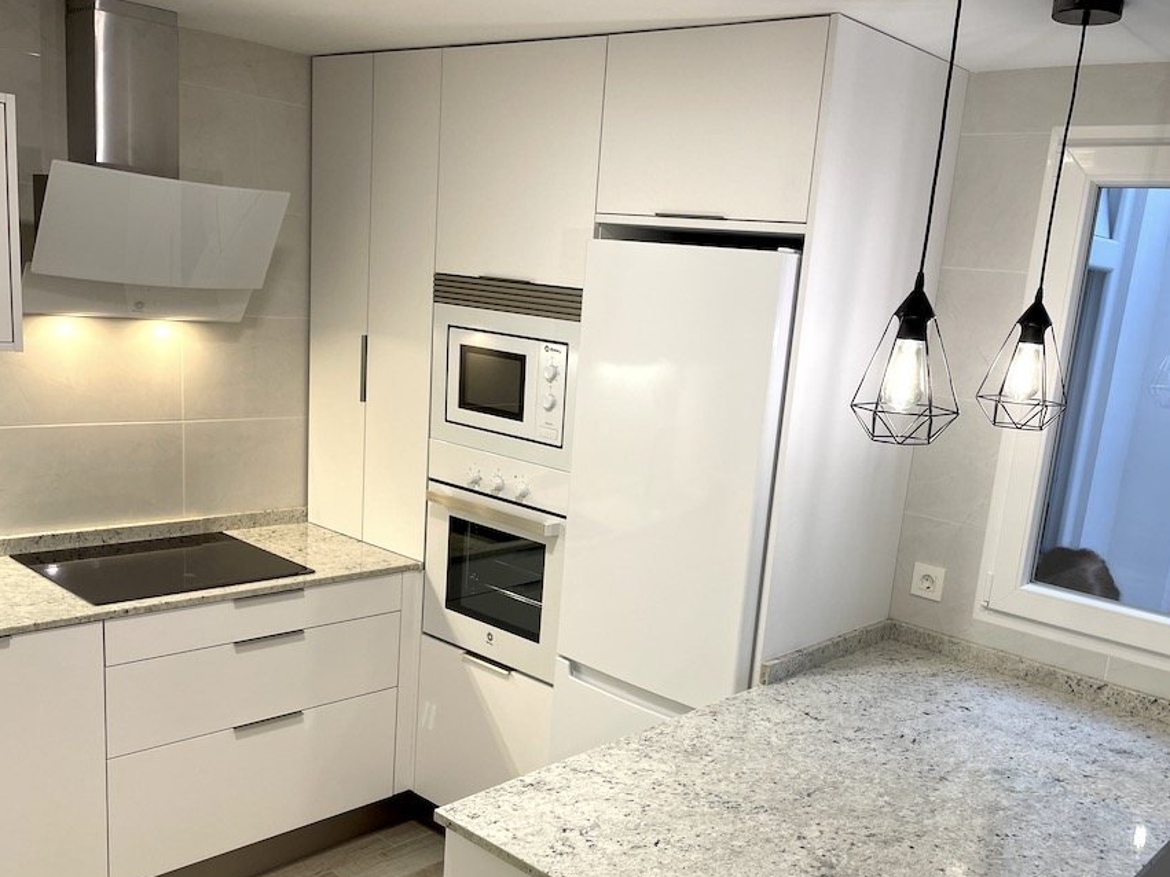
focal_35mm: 33
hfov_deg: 55.1
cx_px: 672
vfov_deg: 42.6
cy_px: 547
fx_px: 1115
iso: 64
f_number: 1.6
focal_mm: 5.1
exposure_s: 1/100
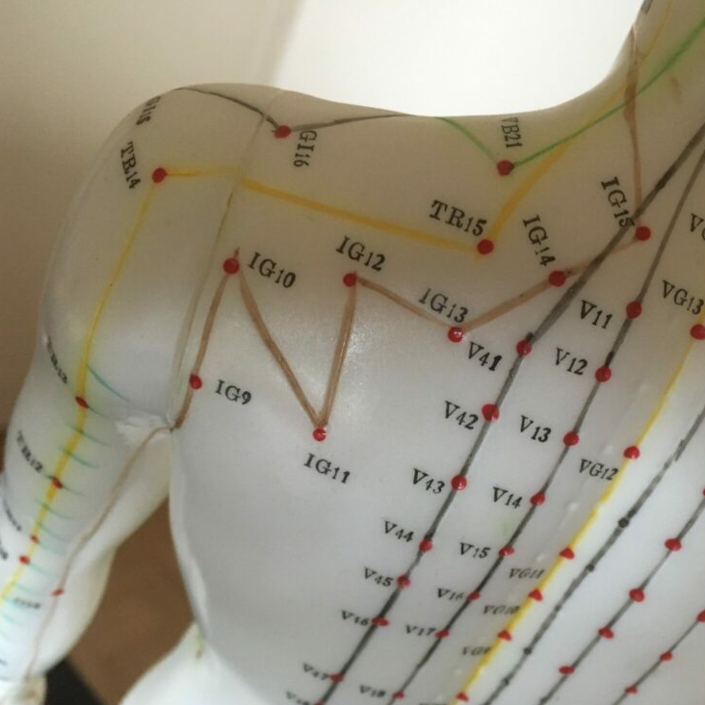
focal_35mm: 35
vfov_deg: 47.2
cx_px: 446
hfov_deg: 46.7
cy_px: 358
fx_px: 806
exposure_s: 1/25
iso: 200
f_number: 2.2
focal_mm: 4.15
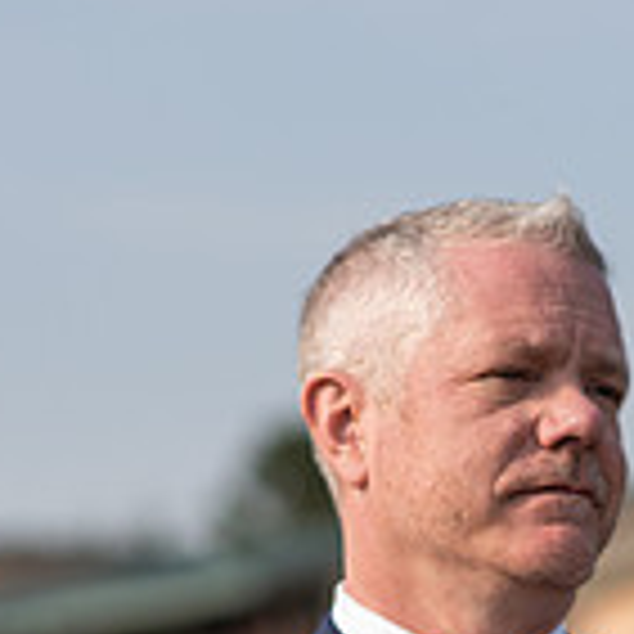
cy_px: 881
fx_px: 4787
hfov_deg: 7.6
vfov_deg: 7.5
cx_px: 499
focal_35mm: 231
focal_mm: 85
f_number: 2.5
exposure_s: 1/3200
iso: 160
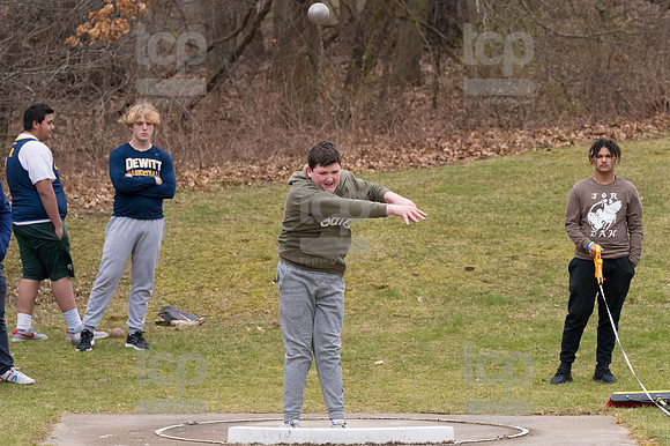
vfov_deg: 6.8
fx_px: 3757
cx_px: 335
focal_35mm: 202
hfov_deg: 10.2
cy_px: 223
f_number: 5
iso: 2000
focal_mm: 135
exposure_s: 1/1600
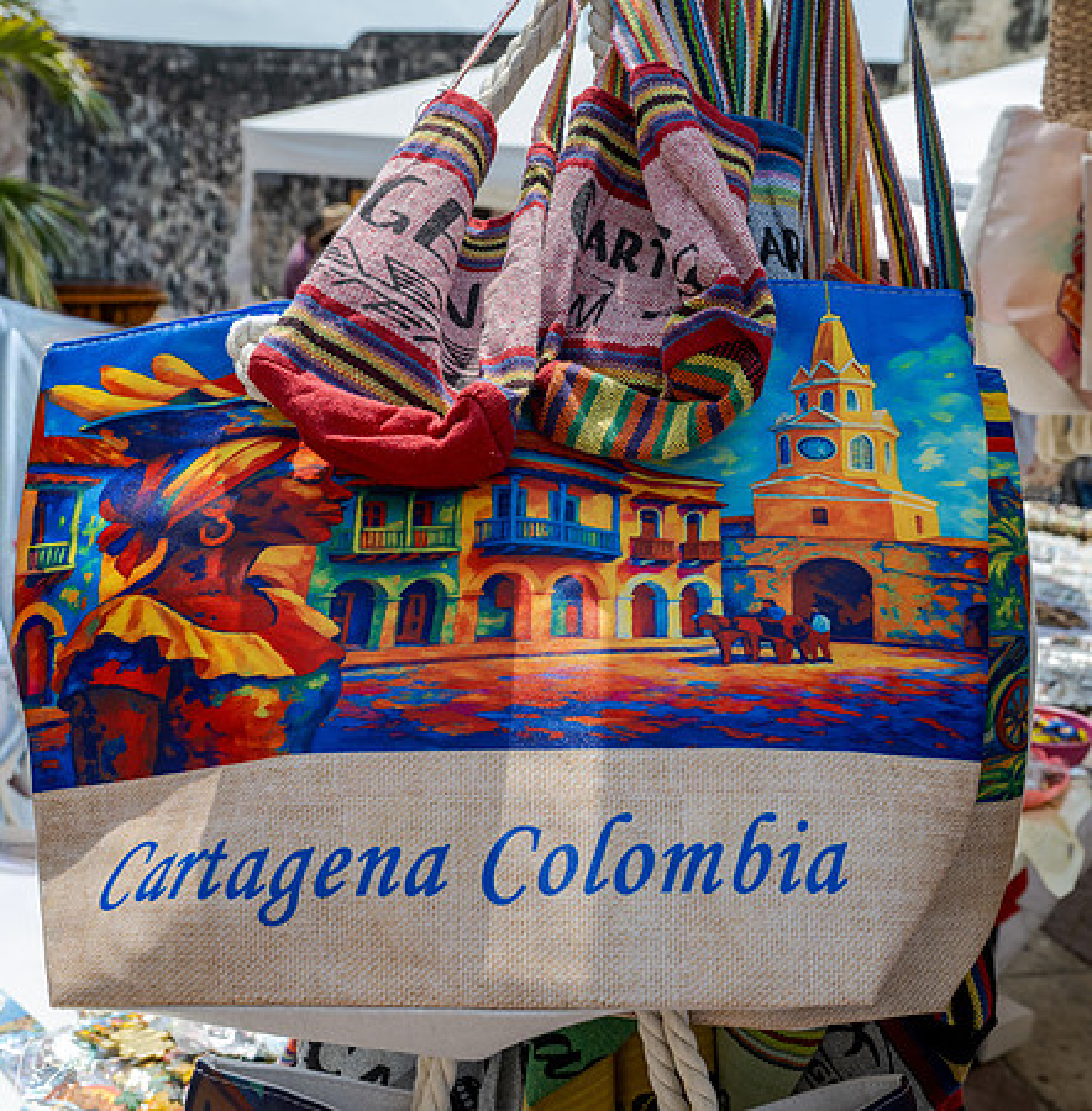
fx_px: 1344
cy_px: 556
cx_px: 631
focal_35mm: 37
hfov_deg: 44.1
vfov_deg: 44.9
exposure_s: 1/250
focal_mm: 29
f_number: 7.1
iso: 280
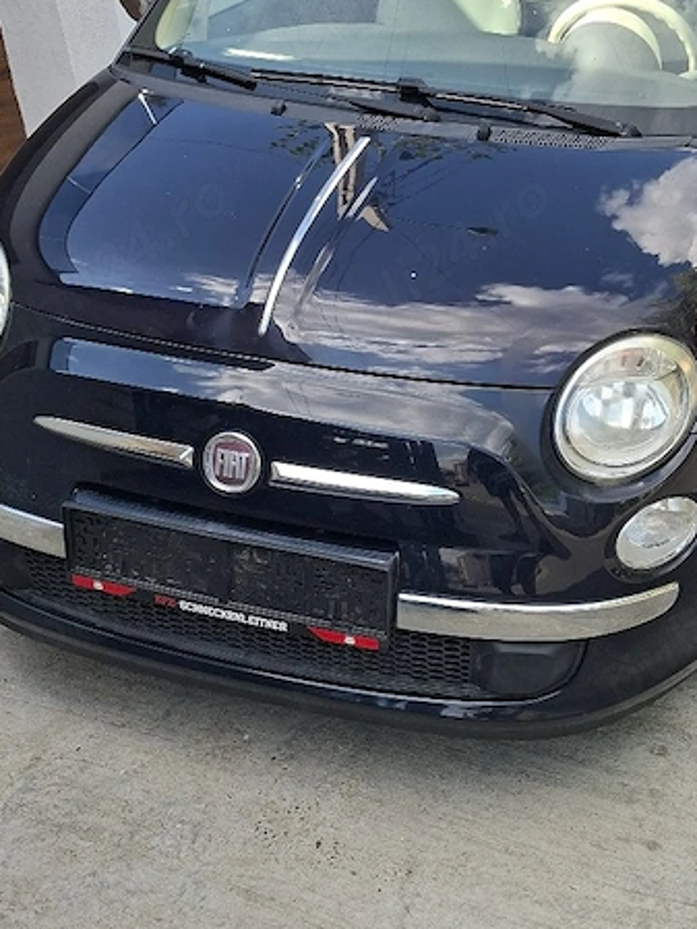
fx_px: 1100
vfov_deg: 45.2
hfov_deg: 34.6
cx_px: 498
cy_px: 329
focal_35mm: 41
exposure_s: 1/588
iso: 50
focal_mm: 5.54
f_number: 1.8
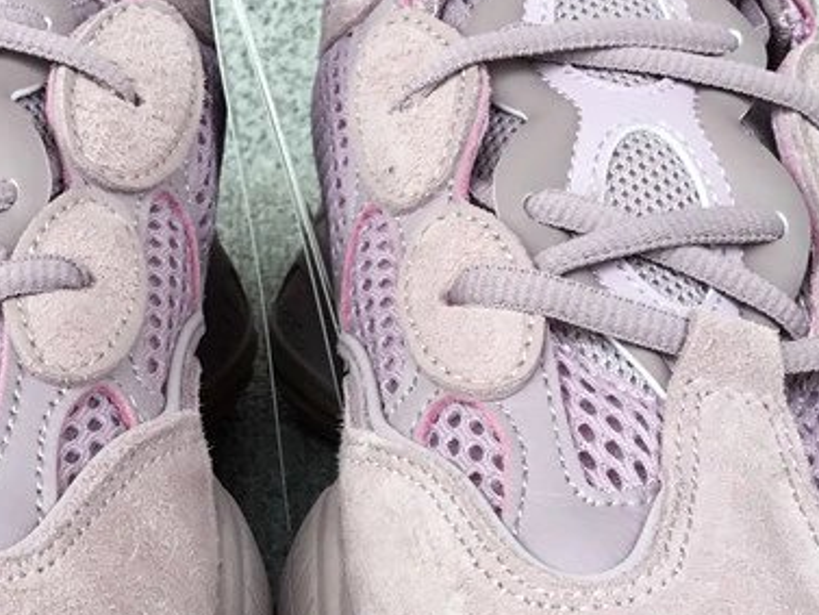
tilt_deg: -26.6
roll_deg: -0.8
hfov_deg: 26.2
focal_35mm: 74
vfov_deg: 19.7
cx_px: 274
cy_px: 510
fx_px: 1751
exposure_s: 1/165
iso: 25
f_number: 2.4
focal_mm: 3.3
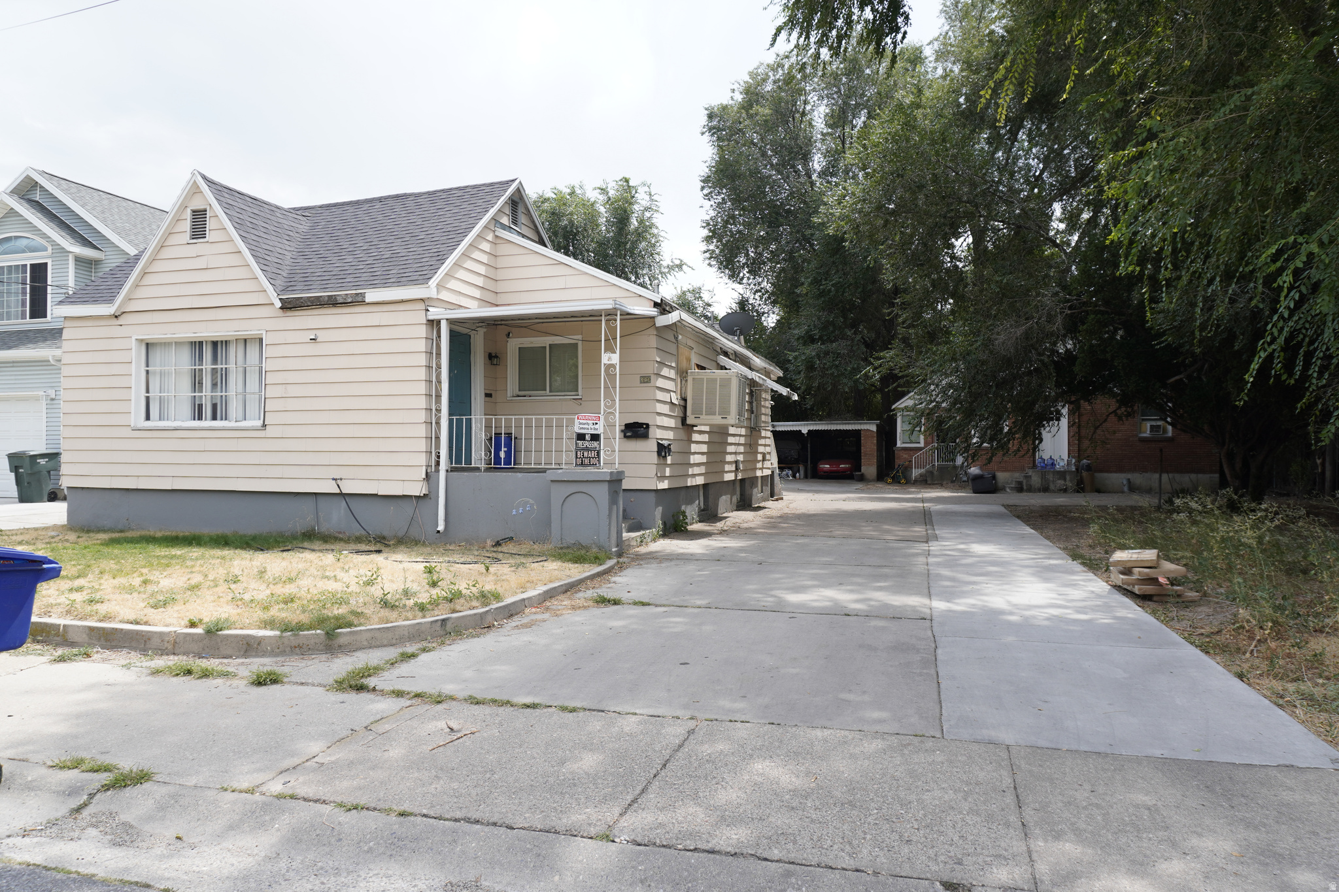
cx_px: 670
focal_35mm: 24
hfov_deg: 73.7
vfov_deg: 53.1
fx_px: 893
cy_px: 446
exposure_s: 1/250
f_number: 5.6
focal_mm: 16
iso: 100
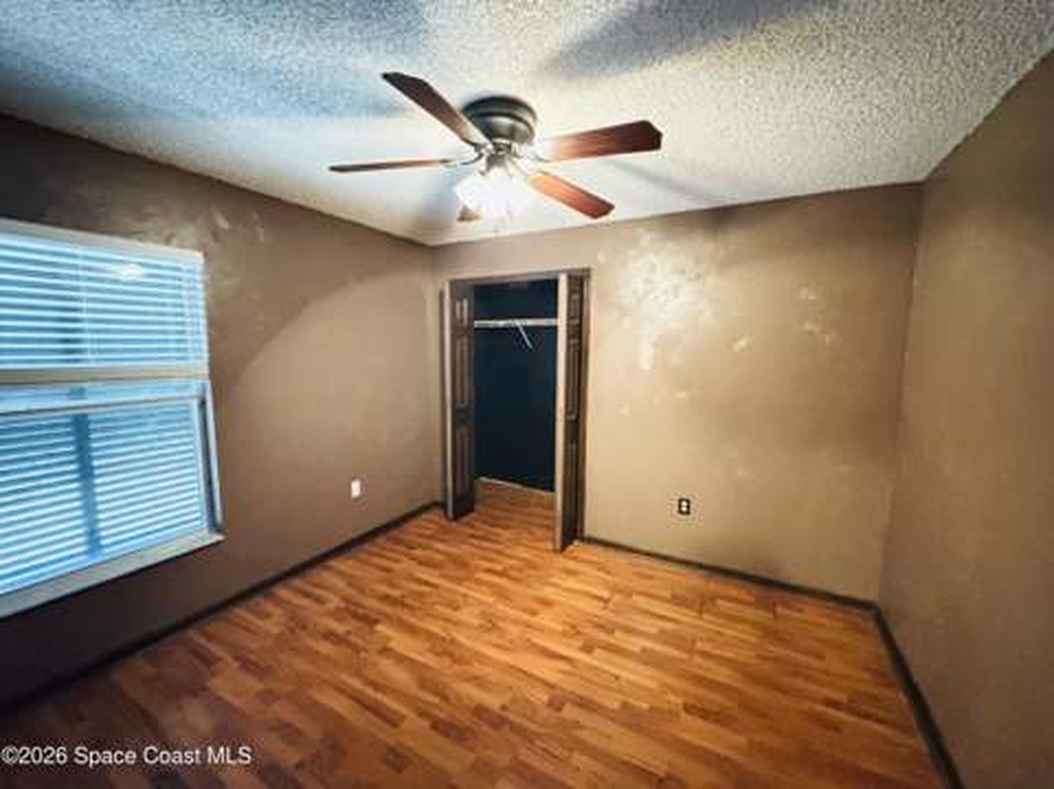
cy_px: 394
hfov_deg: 102.1
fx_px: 426
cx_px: 527
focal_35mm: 14
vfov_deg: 85.6
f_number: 2.2
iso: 3200
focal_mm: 2.22
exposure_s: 1/15
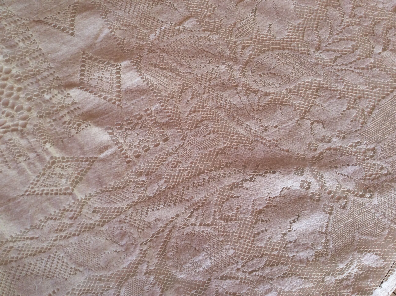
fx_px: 366
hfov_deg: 56.9
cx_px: 198
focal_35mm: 32
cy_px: 148
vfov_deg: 44.1
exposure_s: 1/105
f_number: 2.4
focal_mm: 3.3
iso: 32
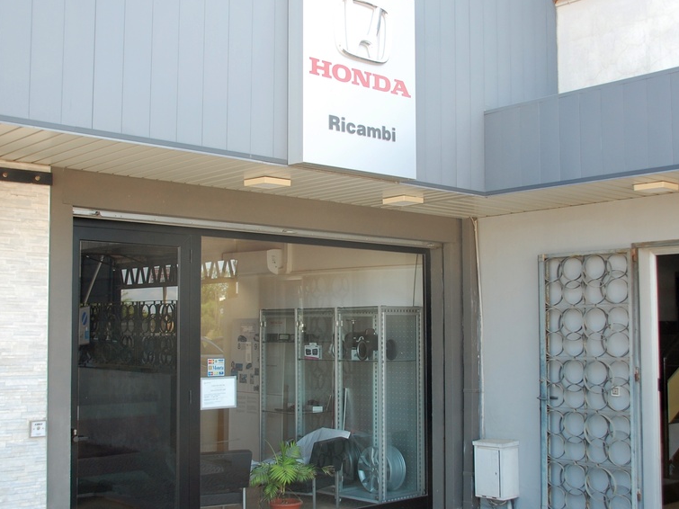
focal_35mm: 43
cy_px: 268
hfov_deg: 43.9
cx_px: 342
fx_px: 843
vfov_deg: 33.6
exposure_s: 1/125
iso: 280
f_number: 5.6
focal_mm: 22
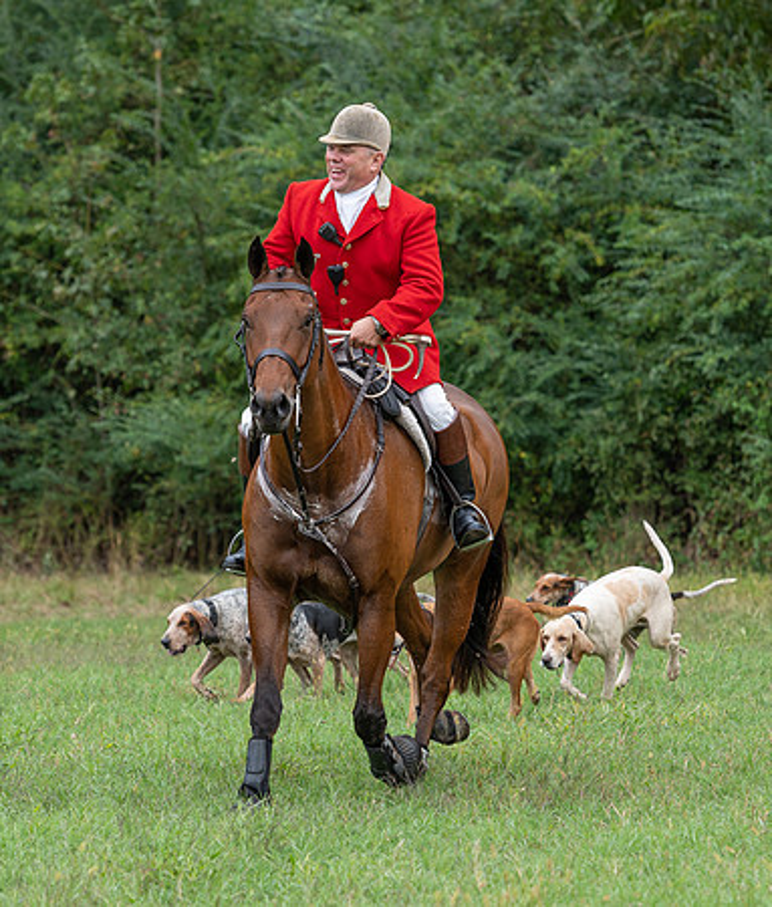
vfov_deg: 7.4
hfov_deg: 6.3
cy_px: 478
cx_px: 386
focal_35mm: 253
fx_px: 6973
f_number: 4
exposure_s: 1/500
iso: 320
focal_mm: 160
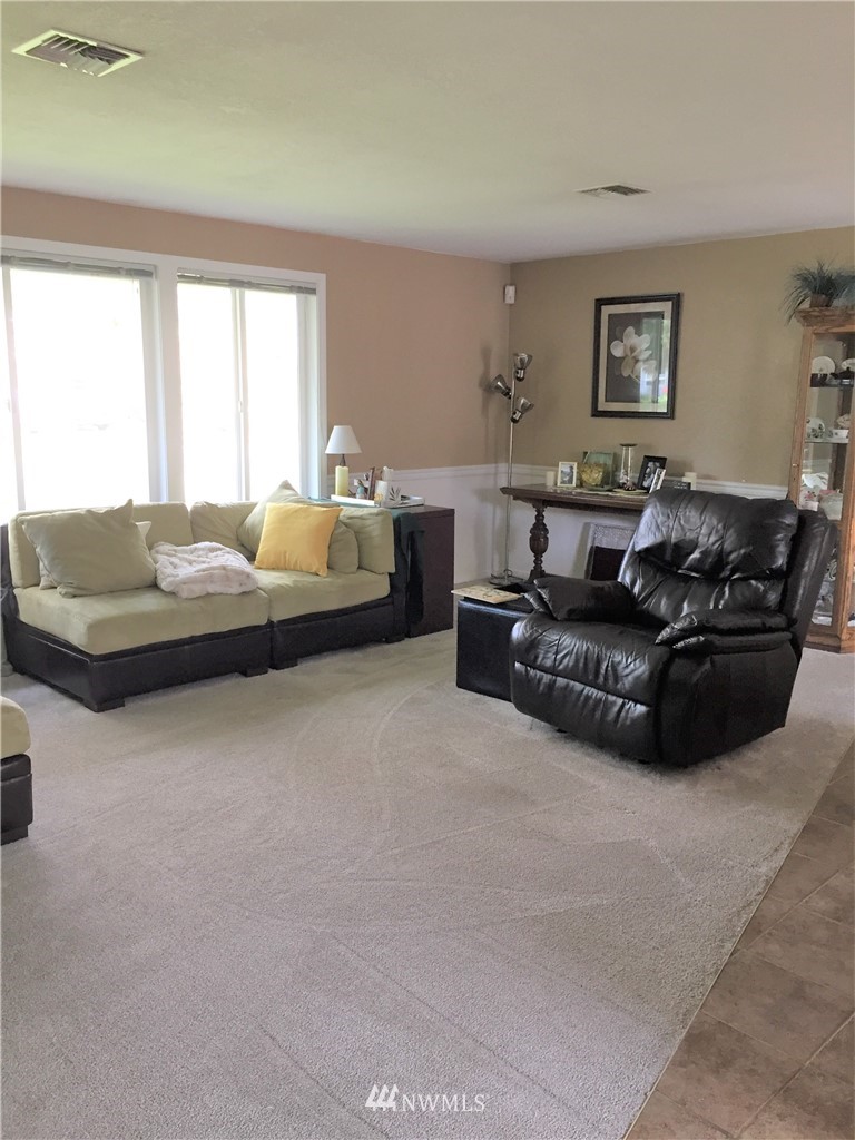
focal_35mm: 29
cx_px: 428
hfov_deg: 48.2
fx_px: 955
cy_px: 570
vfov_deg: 61.7
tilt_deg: -8.3
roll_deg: -0.4
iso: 40
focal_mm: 4.15
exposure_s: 1/30
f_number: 2.2
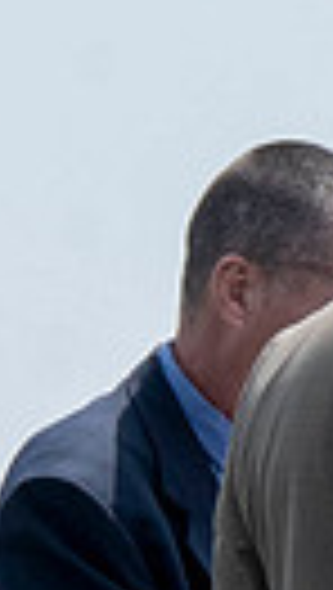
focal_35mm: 975
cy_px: 584
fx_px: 15256
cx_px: 702
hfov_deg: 1.2
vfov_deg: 2.2
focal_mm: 77
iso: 200
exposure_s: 1/250
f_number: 13
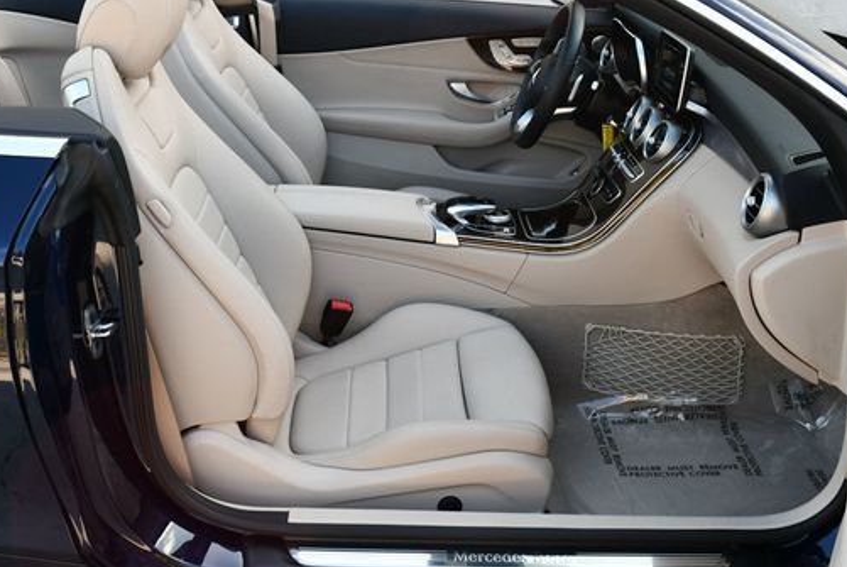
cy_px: 225
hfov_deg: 42.6
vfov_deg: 29.2
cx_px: 355
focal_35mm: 46
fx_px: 1083
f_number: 5.6
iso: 400
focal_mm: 18
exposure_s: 1/250
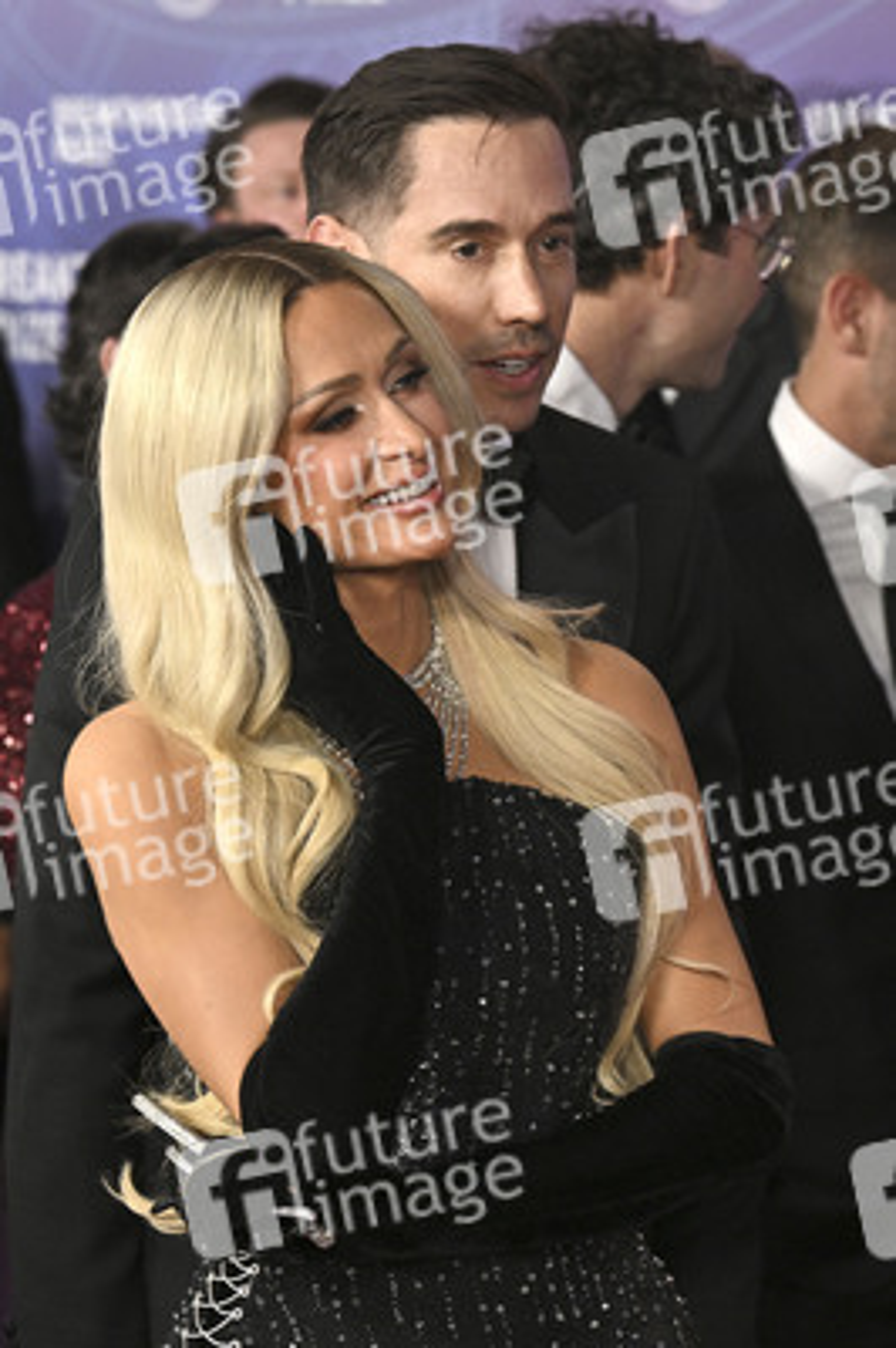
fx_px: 3478
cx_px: 448
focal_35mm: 93
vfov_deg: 21.9
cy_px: 674
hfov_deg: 14.7
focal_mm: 93
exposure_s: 1/320
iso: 2000
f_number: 4
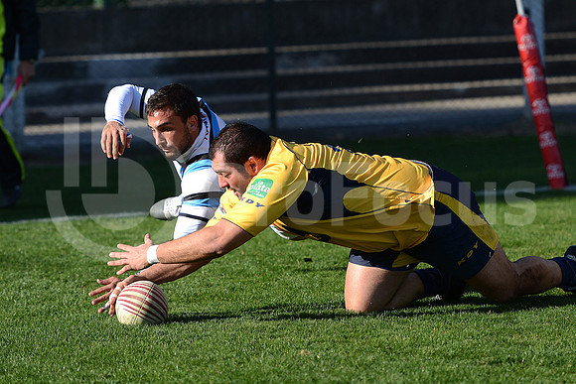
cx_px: 288
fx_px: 2480
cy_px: 192
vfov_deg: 8.9
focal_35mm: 155
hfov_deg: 13.2
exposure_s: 1/2000
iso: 250
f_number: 2.8
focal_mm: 155
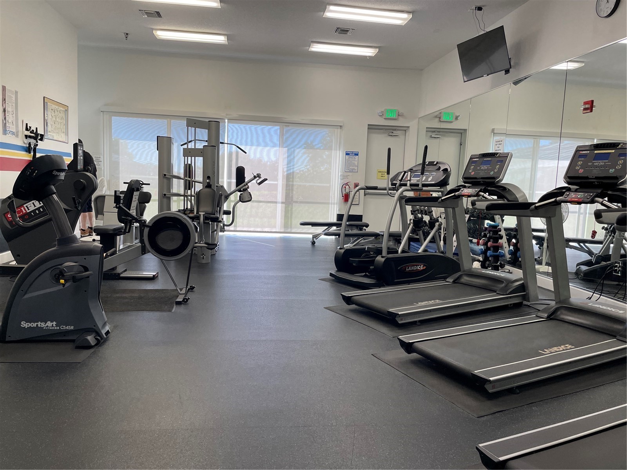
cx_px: 314
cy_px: 235
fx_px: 471
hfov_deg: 67.3
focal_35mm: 26
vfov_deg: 53.1
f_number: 1.6
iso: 80
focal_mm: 4.2
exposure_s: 1/120
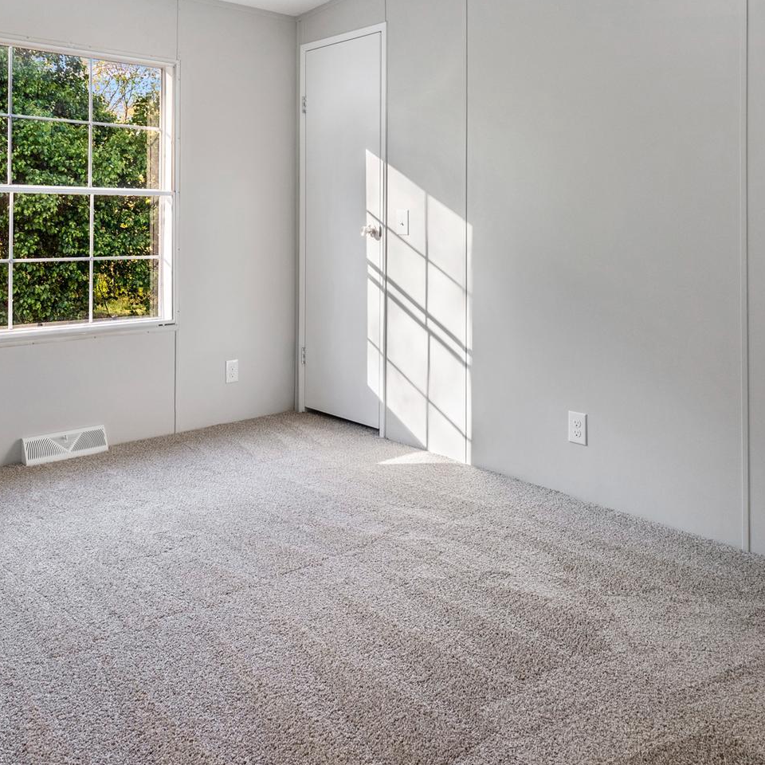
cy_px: 255
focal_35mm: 29
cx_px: 334
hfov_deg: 55.5
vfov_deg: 54.5
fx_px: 725
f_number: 8
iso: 640
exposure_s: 1/500
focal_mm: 16
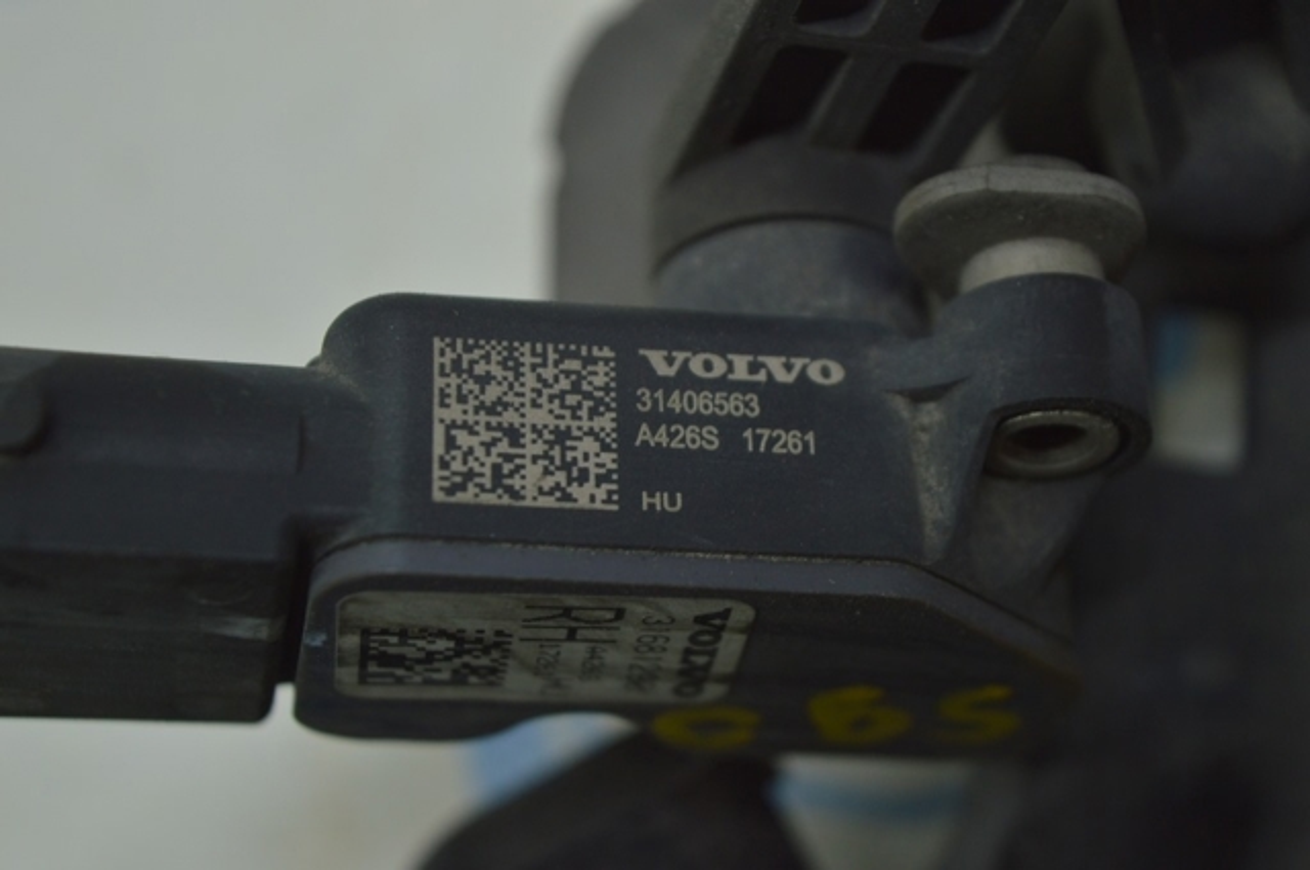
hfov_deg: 24.6
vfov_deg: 16.5
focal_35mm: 82
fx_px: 2998
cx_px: 655
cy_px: 435
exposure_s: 1/40
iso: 400
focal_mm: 55
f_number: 5.6
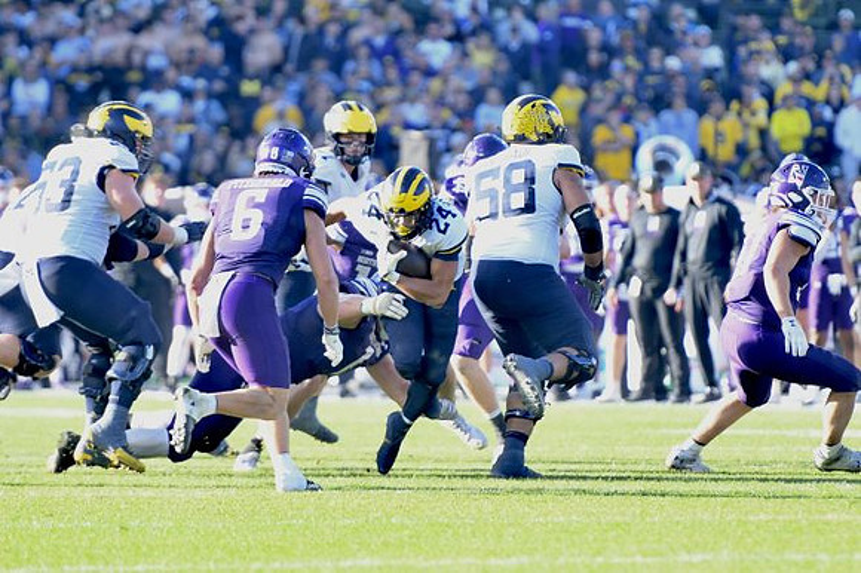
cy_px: 286
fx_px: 7171
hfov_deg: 6.9
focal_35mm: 300
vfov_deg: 4.6
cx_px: 430
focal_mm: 200
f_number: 2.8
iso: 640
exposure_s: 1/1000
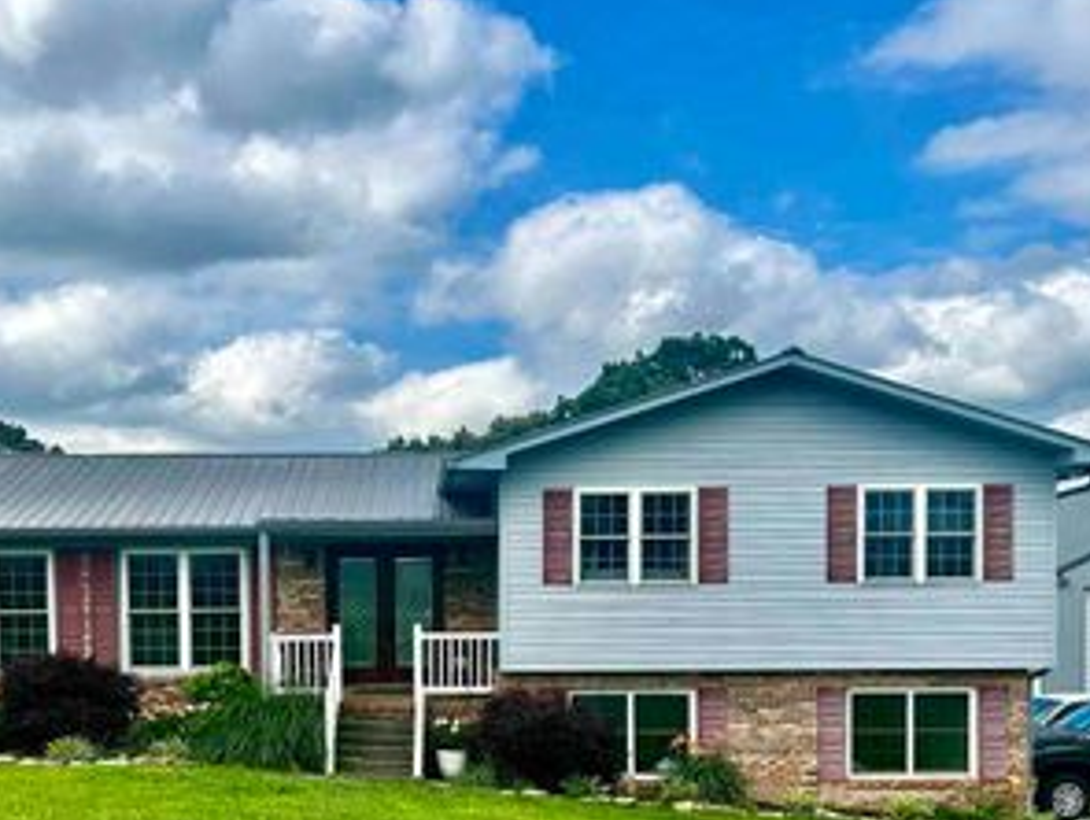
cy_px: 645
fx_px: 1387
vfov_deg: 32.1
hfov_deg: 42.7
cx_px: 440
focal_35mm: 44
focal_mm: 5.7
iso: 50
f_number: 1.5
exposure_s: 1/4444
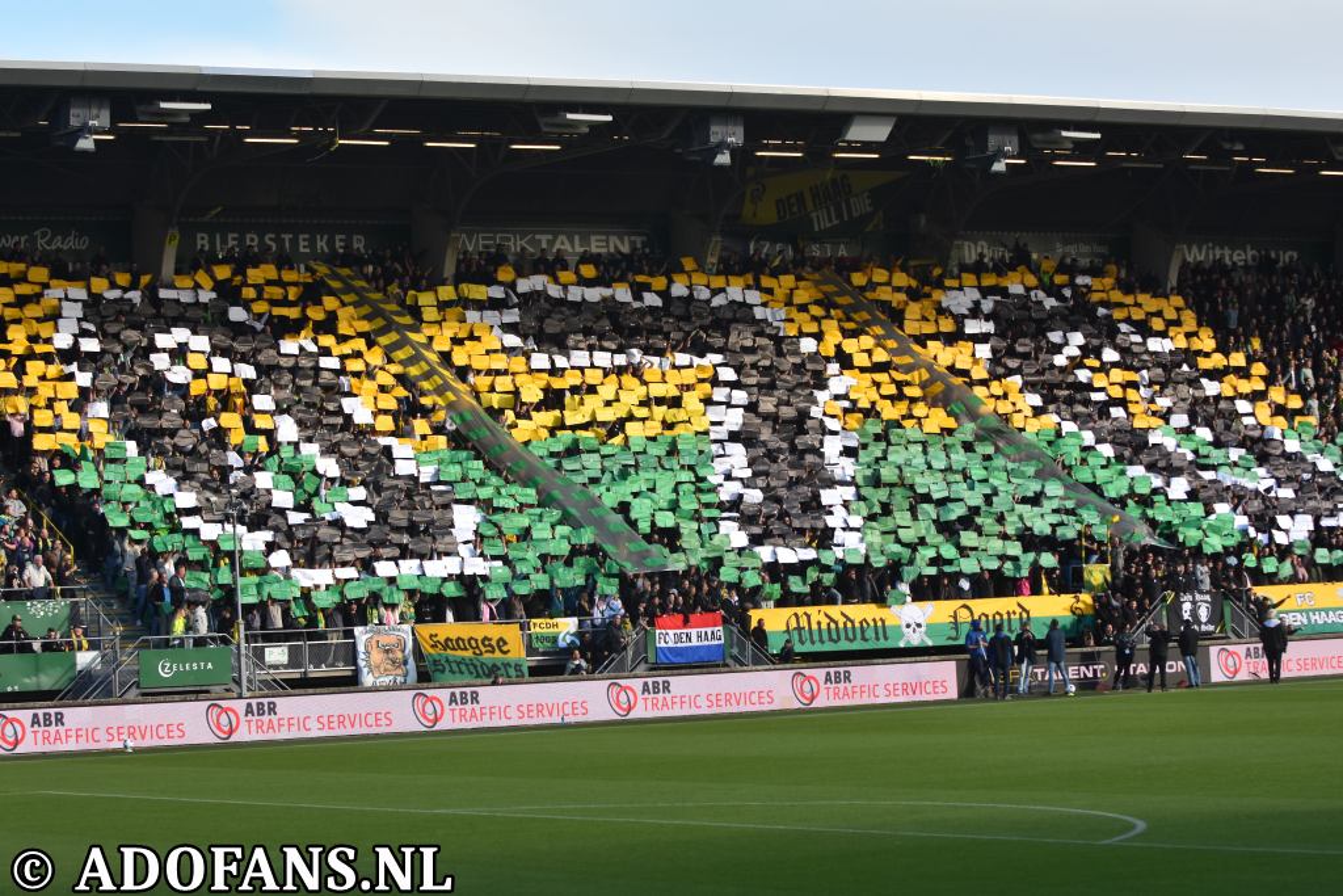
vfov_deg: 13.0
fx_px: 3917
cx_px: 672
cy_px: 448
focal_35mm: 105
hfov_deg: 19.5
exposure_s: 1/1000
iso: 400
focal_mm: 70
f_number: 4
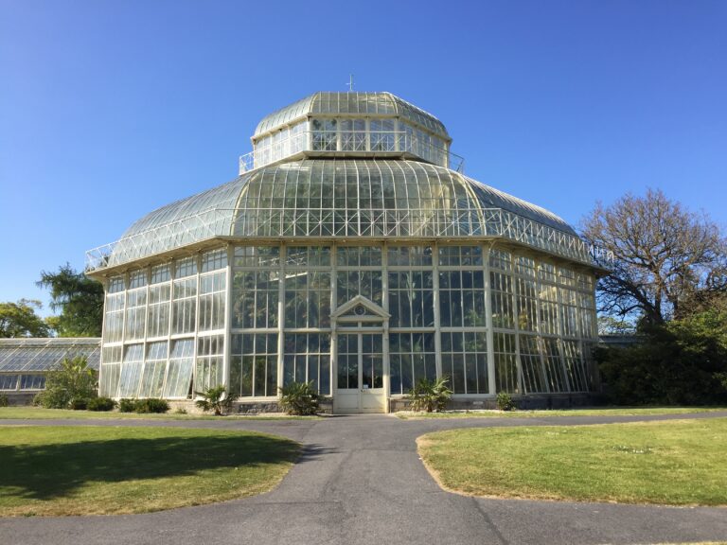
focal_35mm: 29
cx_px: 364
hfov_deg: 61.7
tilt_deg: +10.2
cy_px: 272
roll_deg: -0.4
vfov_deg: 48.2
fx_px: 609
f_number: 2.2
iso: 32
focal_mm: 4.15
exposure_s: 1/920
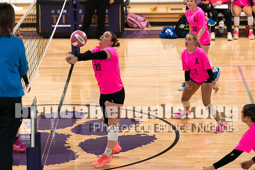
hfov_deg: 13.7
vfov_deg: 9.1
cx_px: 103
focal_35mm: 150
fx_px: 1063
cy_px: 58
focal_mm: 92
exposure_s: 1/1000
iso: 3200
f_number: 2.8
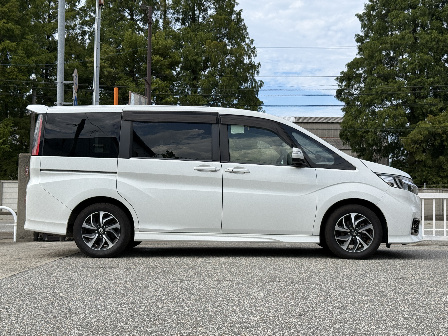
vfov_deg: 30.3
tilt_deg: +2.9
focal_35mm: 48
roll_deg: -0.7
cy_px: 168
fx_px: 621
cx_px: 224
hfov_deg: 39.7
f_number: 1.78
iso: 64
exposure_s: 1/3704
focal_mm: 6.76
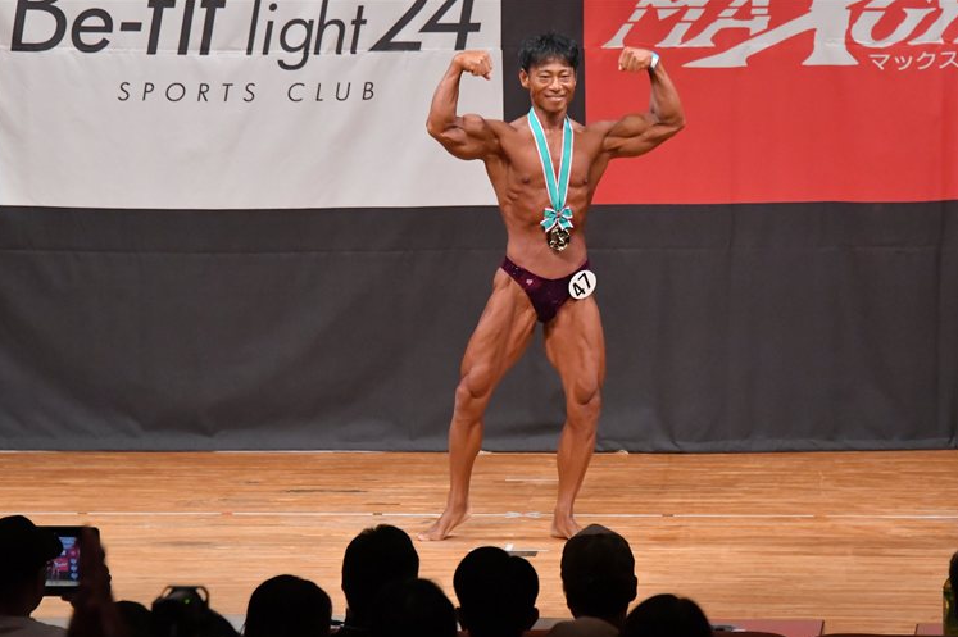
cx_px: 469
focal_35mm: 249
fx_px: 6622
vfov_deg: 5.5
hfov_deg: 8.3
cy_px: 329
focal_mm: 160
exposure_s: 1/400
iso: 8000
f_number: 5.6
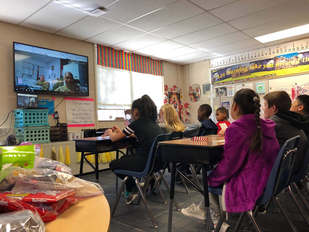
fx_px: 250
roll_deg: +2.7
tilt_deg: +2.4
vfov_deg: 49.7
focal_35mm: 28
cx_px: 154
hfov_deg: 63.4
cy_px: 116
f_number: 1.8
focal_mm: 3.99
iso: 40
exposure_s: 1/30
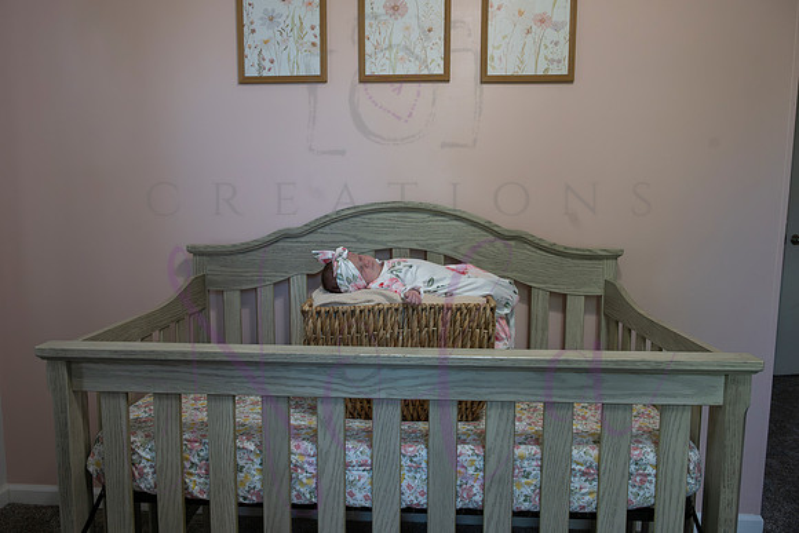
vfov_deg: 51.3
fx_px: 556
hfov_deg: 71.4
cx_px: 390
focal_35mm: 25
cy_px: 260
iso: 3200
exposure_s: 1/320
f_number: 5.6
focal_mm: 24
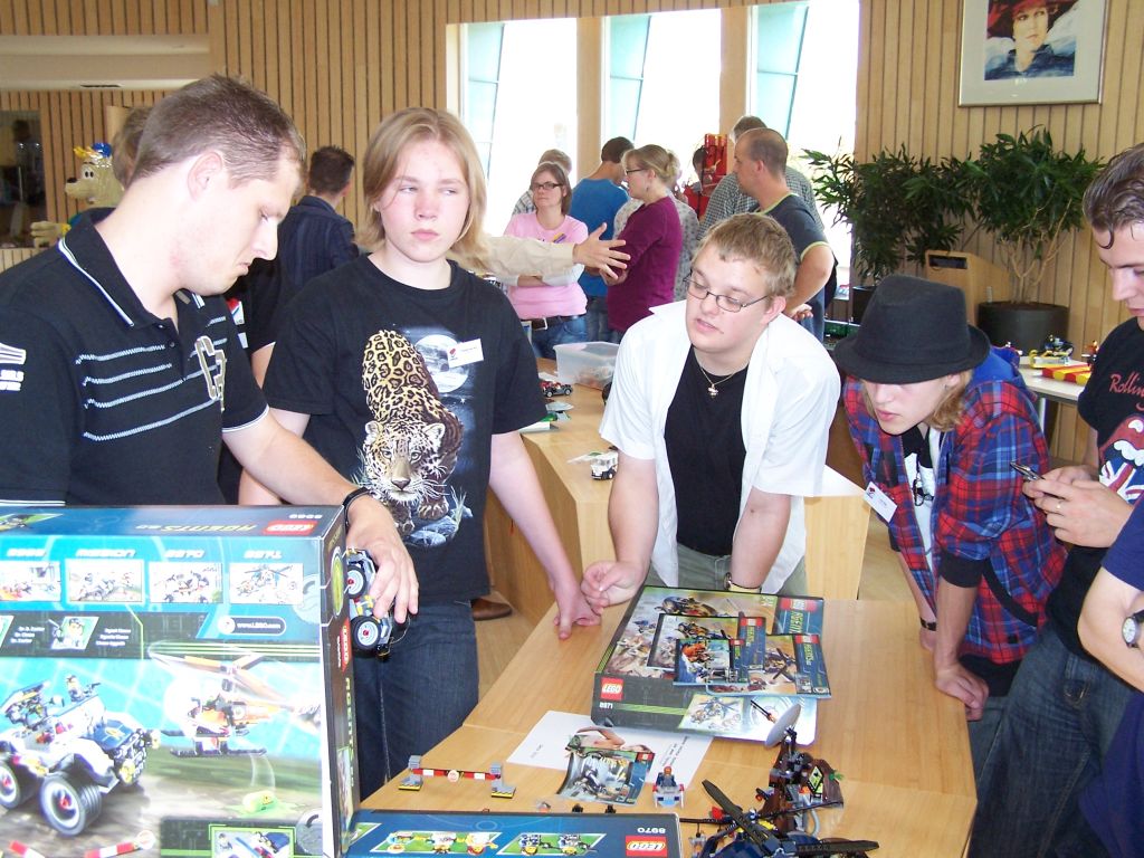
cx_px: 572
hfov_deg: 49.0
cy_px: 429
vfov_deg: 37.7
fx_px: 1256
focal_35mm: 38
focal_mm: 6.3
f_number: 2.8
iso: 140
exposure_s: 1/60
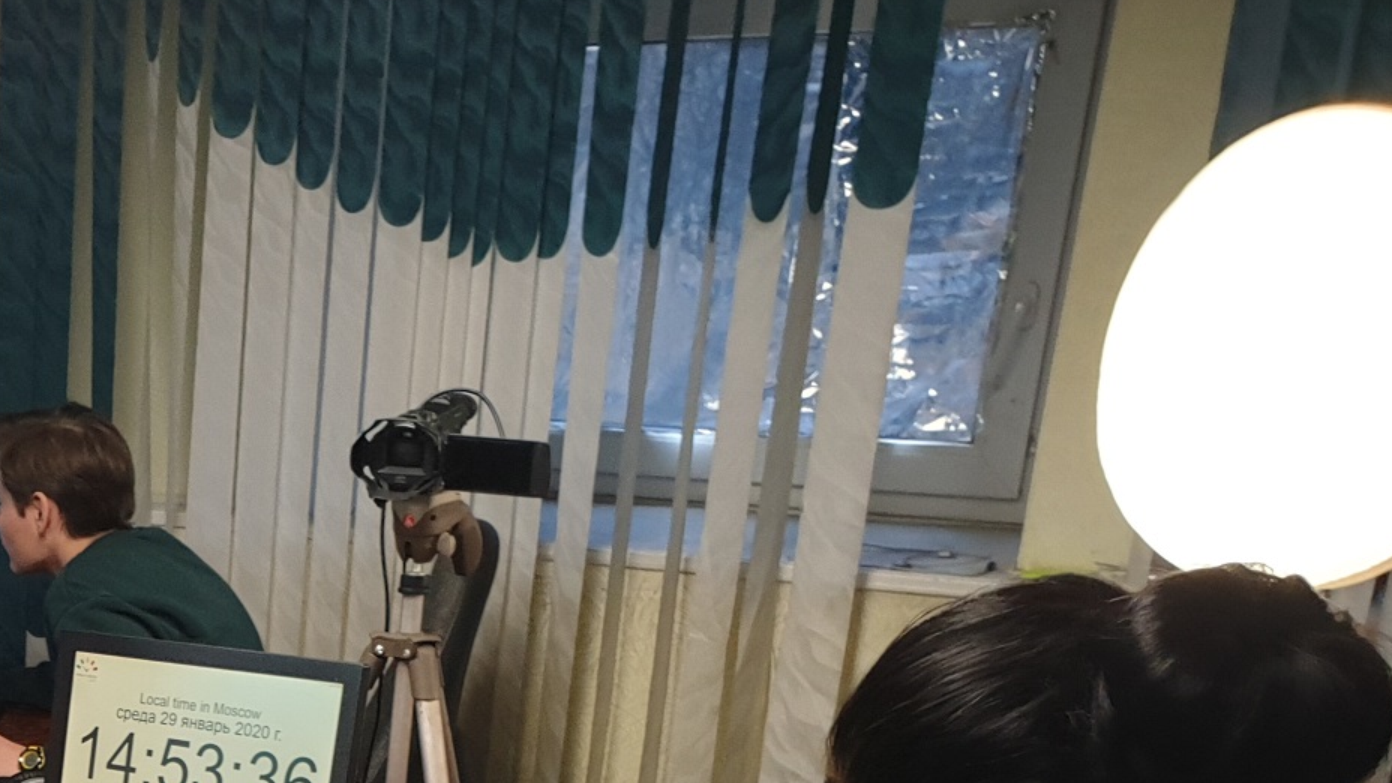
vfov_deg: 18.1
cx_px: -91
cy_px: 1081
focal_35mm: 61
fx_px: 2252
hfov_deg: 31.1
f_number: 2.4
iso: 200
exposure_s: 1/50
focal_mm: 4.3
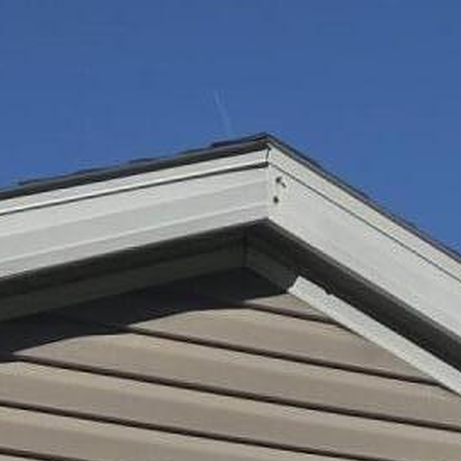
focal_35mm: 150
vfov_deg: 9.4
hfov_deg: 11.6
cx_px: 61
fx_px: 2260
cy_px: 1342
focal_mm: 5.4
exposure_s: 1/7891
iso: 64
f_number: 1.8
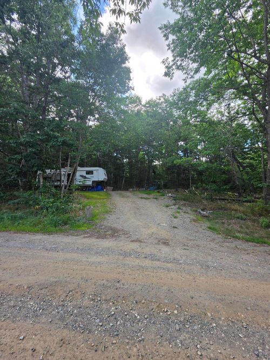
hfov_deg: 89.9
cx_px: 135
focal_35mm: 13
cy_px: 180
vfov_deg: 106.2
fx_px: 135
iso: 100
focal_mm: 2.2
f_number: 2.2
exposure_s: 1/588
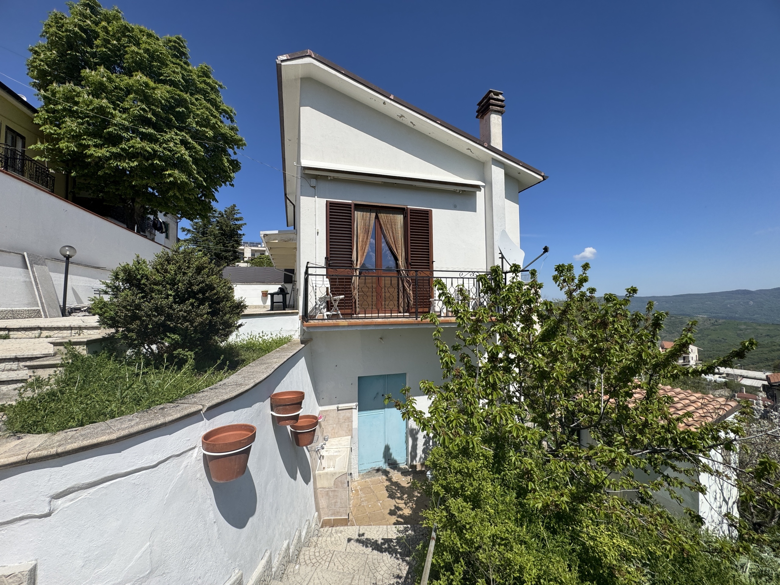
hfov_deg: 102.1
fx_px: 315
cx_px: 390
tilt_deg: +1.4
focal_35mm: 14
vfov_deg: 85.7
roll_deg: +1.3
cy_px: 292
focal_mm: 2.22
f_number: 2.2
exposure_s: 1/3106
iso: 50
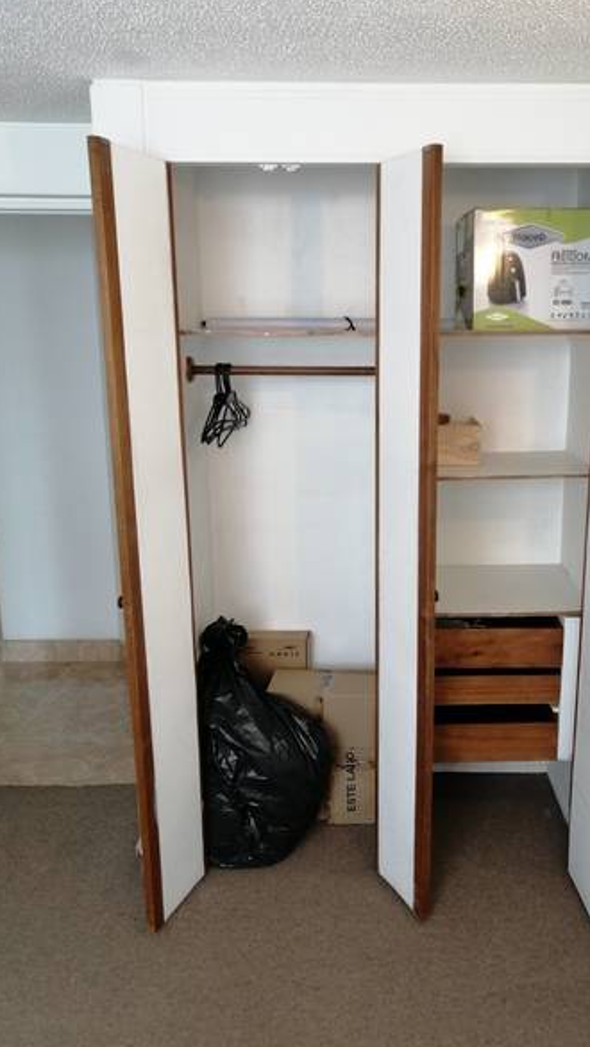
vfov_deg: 66.1
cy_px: 525
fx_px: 806
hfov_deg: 39.7
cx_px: 393
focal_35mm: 29
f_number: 1.8
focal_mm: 3.95
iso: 125
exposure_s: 1/30
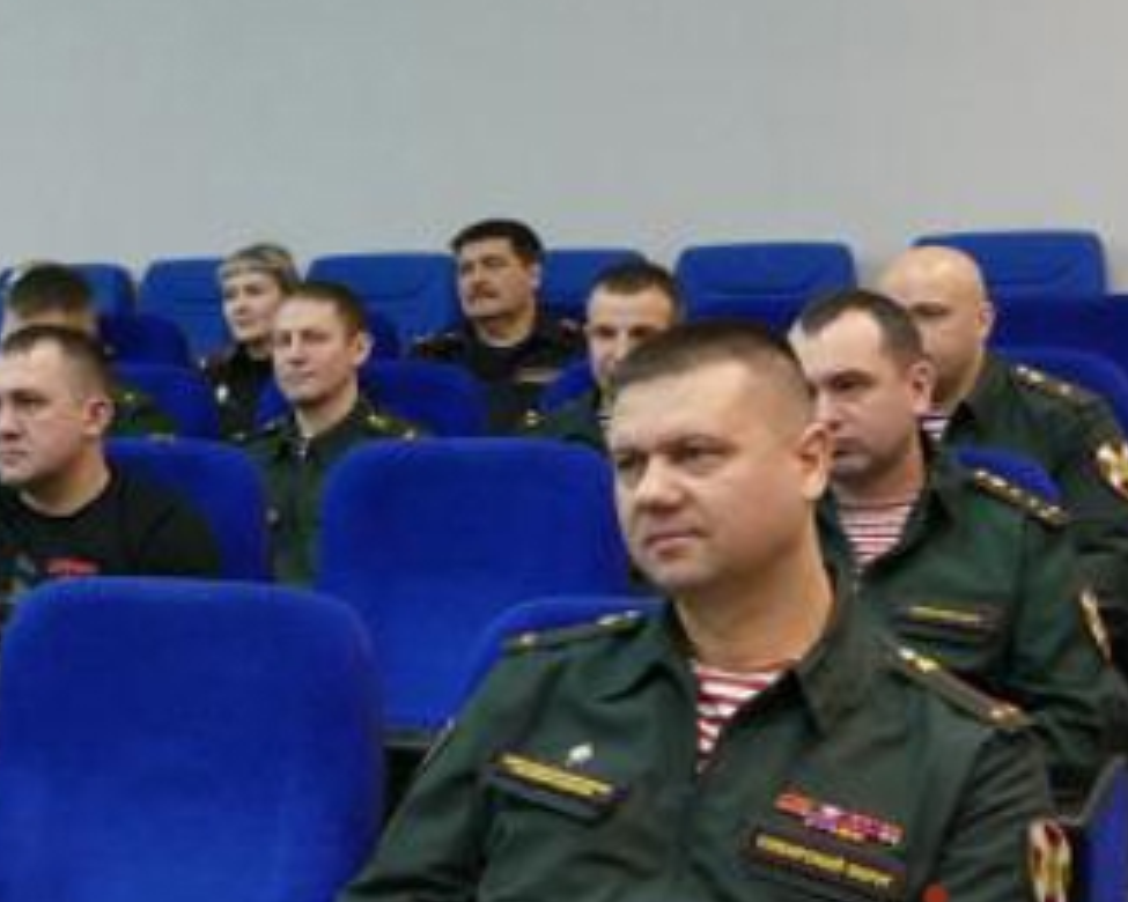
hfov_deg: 26.5
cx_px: -156
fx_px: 2170
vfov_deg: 23.5
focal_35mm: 65
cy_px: 427
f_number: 3
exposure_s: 1/30
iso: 1600
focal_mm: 11.1
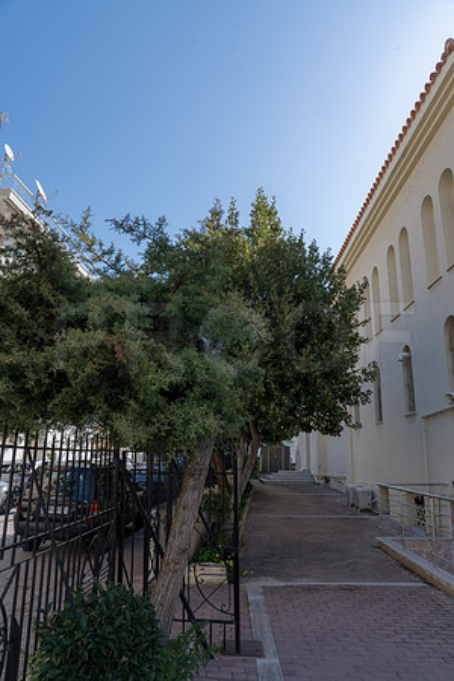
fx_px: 454
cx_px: 227
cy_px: 340
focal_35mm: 24
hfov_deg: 53.1
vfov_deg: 73.7
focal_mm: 24
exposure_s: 1/160
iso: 250
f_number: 13
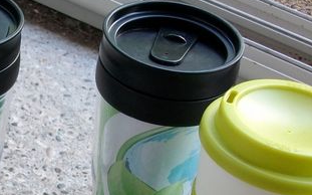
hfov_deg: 18.8
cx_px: 28
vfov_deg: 11.7
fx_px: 926
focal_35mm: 109
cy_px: 253
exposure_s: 1/43
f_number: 2.9
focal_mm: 5.7
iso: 80
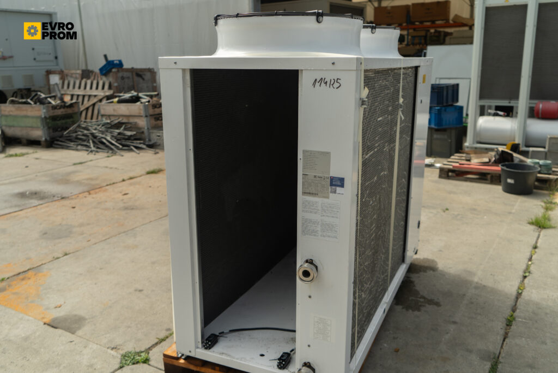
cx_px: 279
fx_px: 481
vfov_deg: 42.3
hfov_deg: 60.3
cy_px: 186
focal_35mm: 31
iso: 100
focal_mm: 31
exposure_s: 1/250
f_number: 4
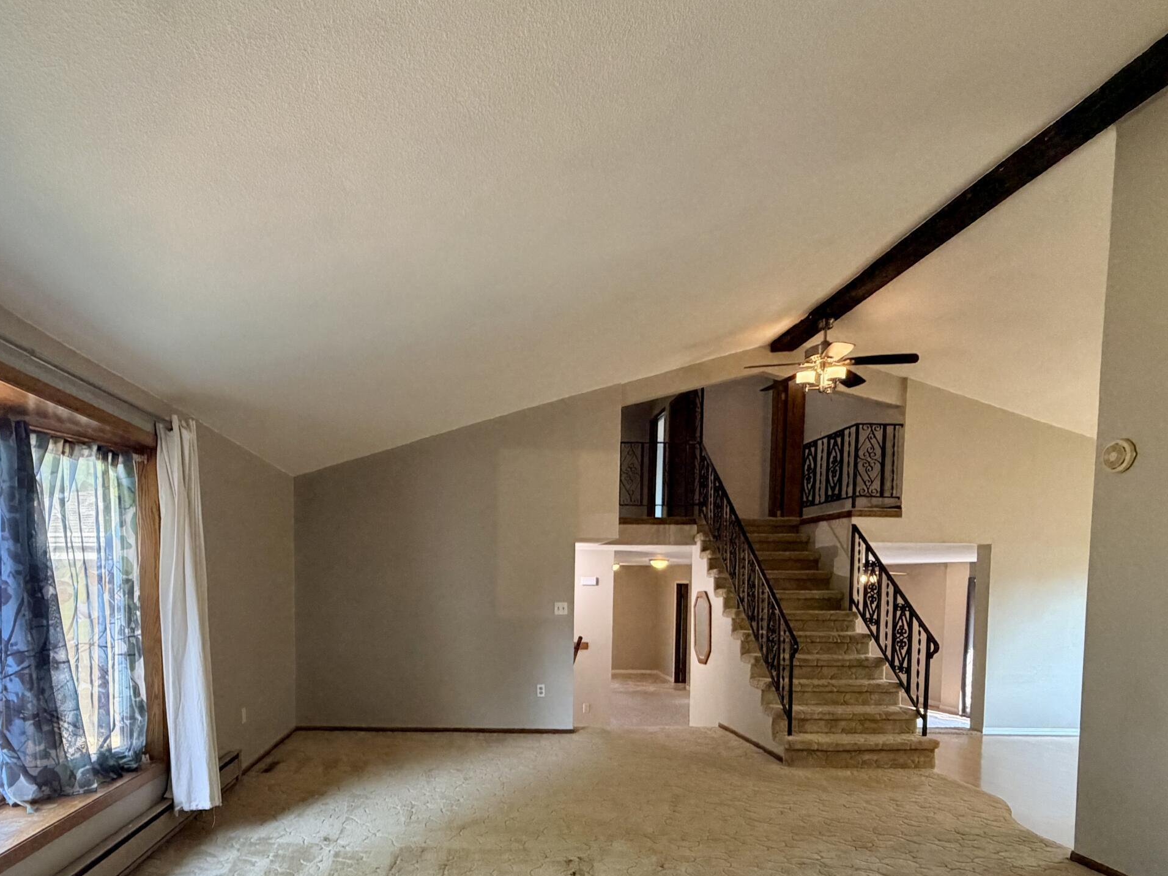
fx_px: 742
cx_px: 482
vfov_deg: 59.0
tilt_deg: -1.9
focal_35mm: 22
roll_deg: -0.3
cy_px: 618
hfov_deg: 75.7
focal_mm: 2.22
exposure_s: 1/102
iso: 320
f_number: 2.2
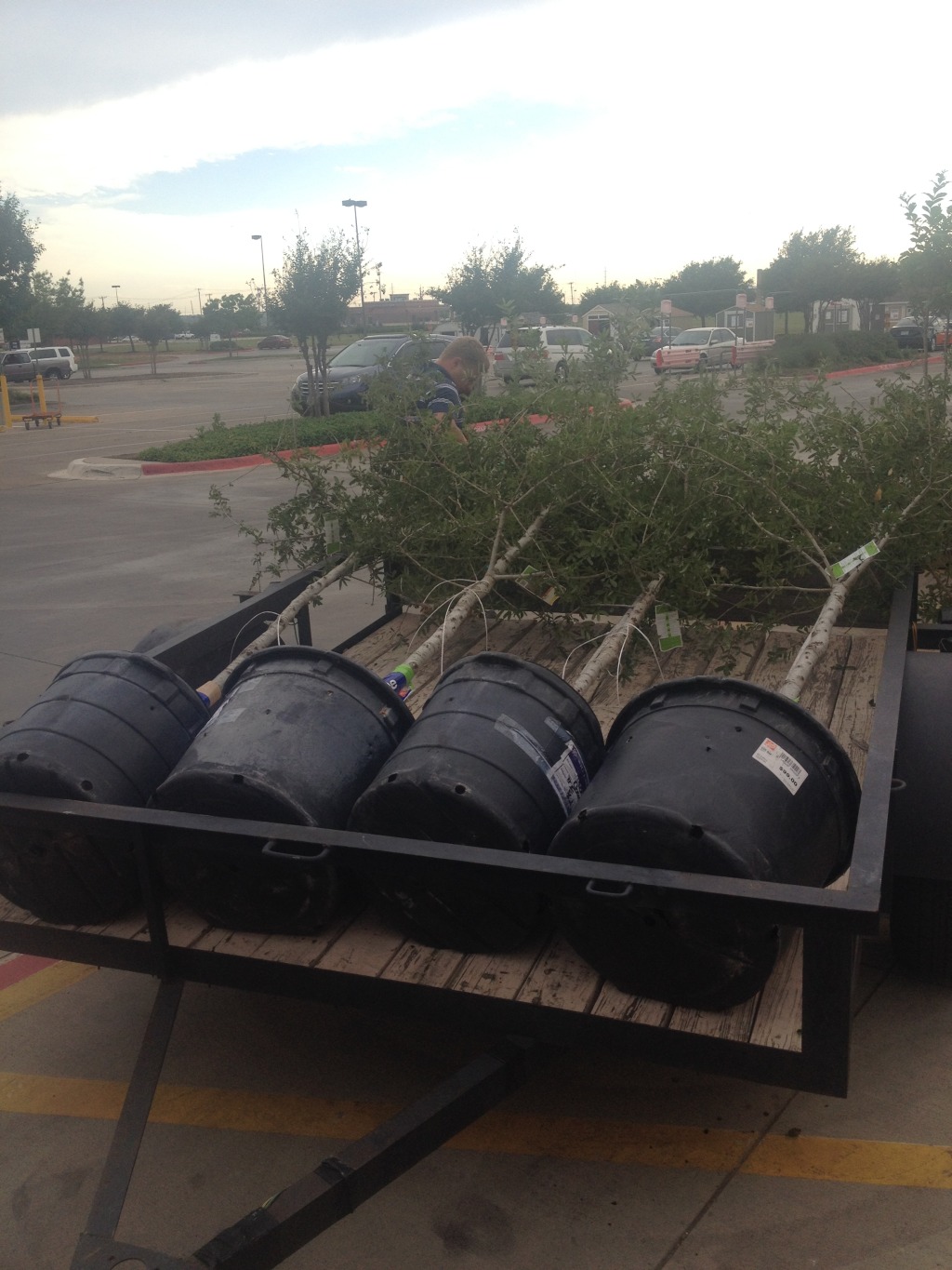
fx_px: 1283
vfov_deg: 52.6
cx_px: 476
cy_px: 635
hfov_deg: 40.7
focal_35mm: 35
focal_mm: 4.28
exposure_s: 1/581
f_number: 2.4
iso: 50
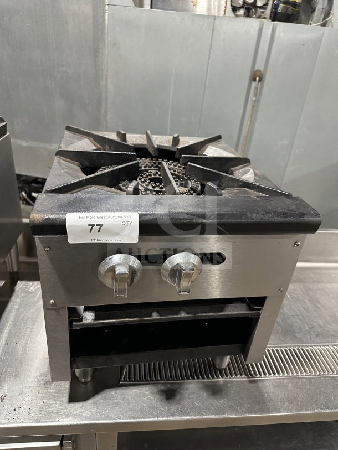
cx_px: 169
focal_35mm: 24
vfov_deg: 71.6
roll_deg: -6.9
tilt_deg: -27.4
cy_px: 225
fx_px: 312
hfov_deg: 56.8
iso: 320
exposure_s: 1/60
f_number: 1.78
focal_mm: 6.86
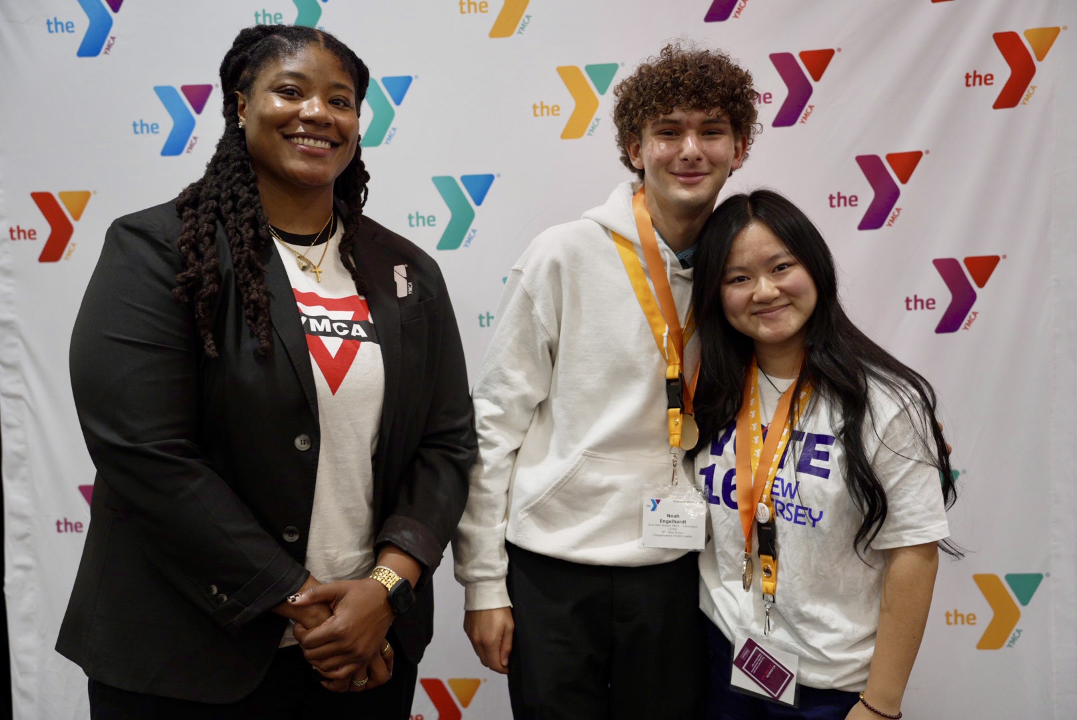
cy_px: 360
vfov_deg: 36.0
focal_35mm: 37
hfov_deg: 51.9
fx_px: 1108
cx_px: 538
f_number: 2.8
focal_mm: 37
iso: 1600
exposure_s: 1/100
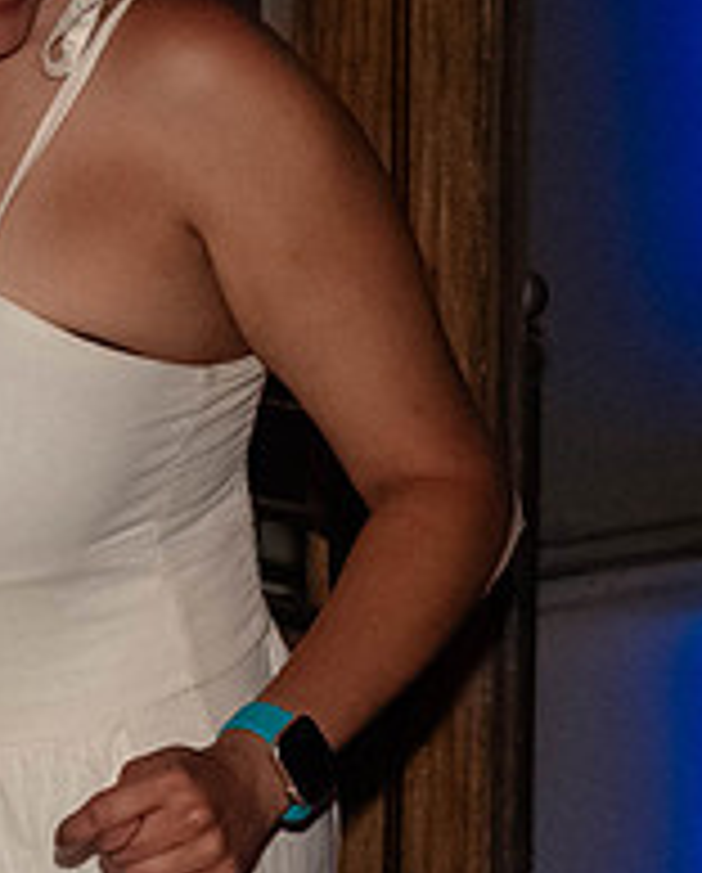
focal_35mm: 179
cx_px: -54
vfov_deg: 10.8
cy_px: 579
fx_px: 4634
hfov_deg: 8.6
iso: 2000
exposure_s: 1/160
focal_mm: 24
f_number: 6.3
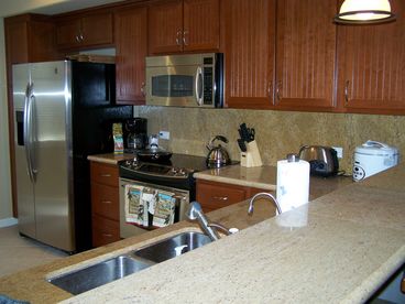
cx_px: 202
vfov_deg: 37.7
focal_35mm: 38
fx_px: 445
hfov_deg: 49.0
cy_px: 152
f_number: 2.8
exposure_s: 1/60
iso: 160
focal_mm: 6.3
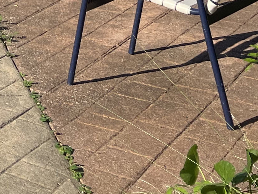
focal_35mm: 128
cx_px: -240
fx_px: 954
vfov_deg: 10.1
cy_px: -268
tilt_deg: +0.6
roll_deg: +1.4
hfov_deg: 13.4
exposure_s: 1/3704
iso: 50
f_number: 1.5
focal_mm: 5.7
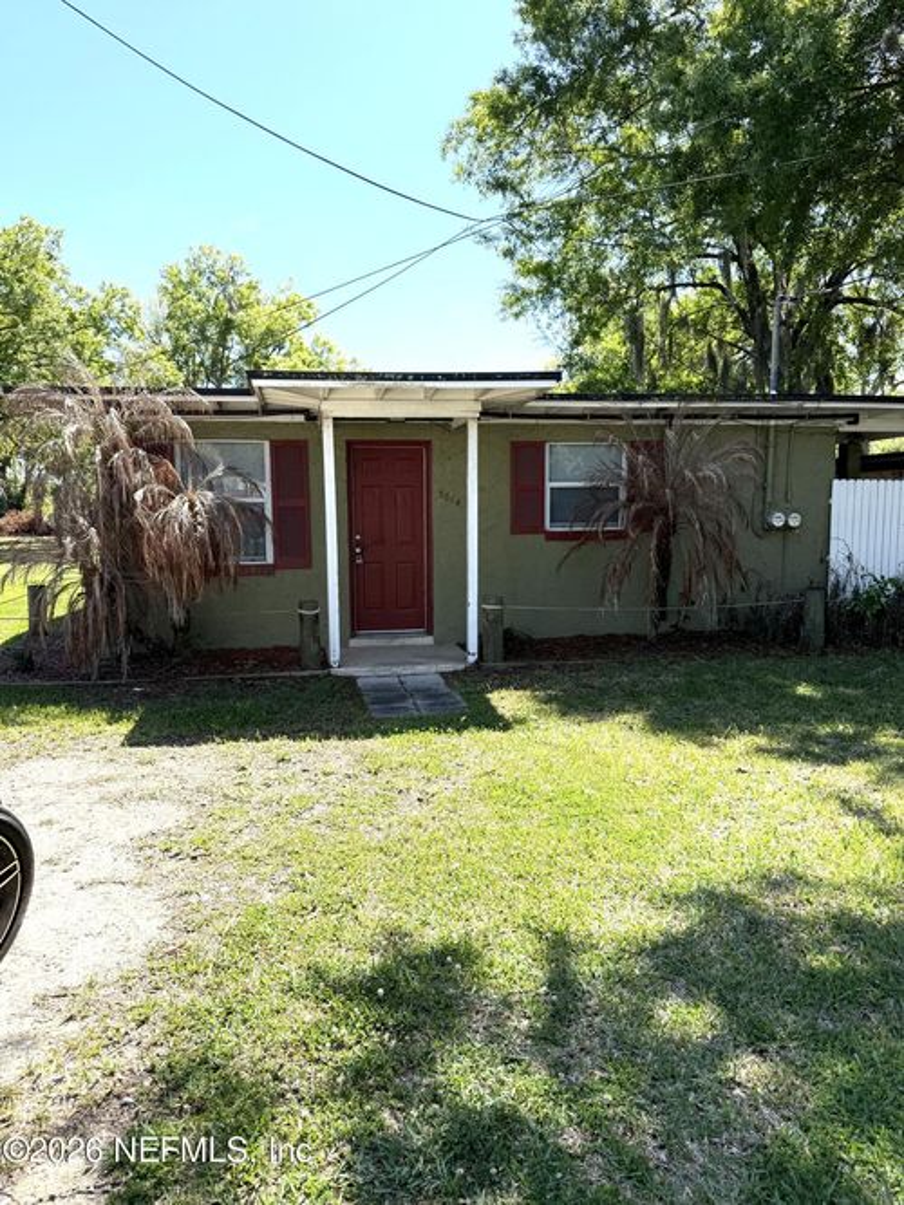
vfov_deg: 71.6
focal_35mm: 24
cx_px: 452
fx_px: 836
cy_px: 602
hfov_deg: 56.8
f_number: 1.78
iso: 80
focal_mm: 6.76
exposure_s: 1/2611
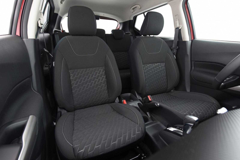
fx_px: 113
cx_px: 120
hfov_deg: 93.3
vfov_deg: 70.5
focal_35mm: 17
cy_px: 80
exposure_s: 1/30
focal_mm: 17
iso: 400
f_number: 5.6
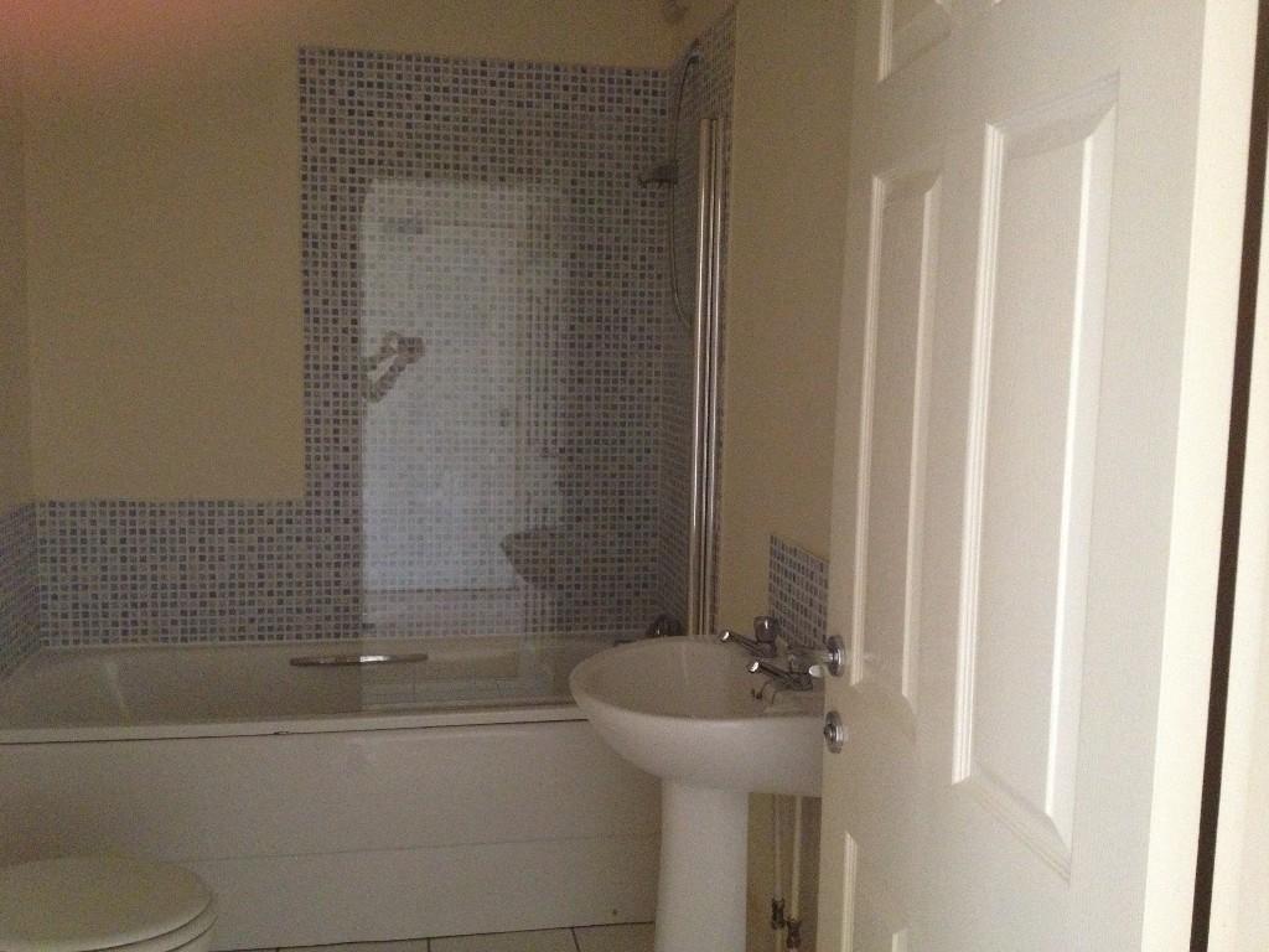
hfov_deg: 52.6
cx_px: 634
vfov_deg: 40.7
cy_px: 476
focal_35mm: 35
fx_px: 1283
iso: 400
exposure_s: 1/15
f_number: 2.4
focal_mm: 4.28
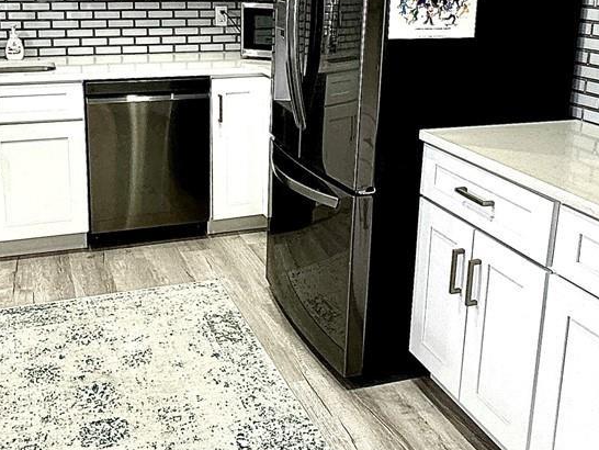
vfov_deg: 34.5
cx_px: 258
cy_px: 116
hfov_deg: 45.6
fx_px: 710
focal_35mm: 41
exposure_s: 1/120
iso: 200
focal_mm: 2.22
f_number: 2.2
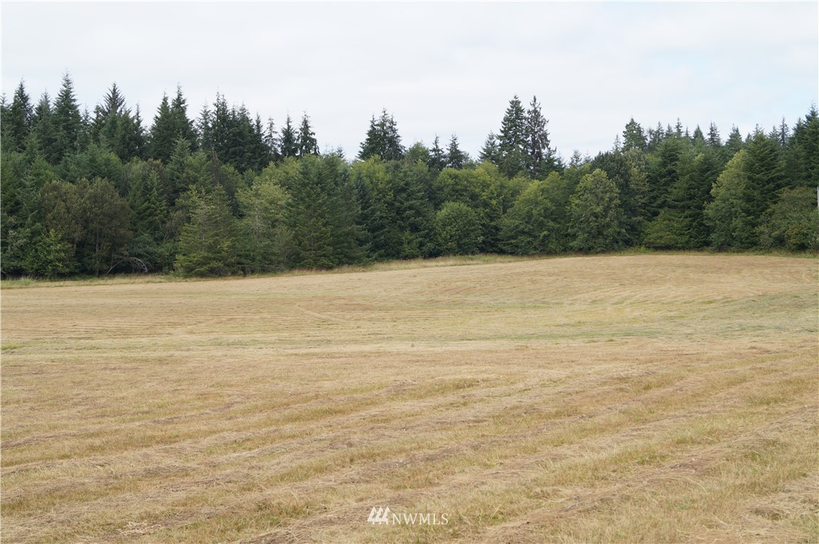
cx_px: 410
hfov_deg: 46.4
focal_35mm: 42
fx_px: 955
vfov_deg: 31.8
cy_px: 272
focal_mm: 28
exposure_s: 1/160
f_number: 7.1
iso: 100
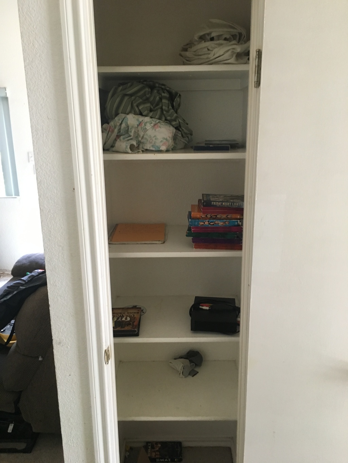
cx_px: 174
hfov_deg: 48.2
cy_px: 232
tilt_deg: -13.1
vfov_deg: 61.7
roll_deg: +1.0
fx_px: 389
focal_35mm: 29
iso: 125
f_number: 2.2
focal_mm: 4.15
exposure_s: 1/30
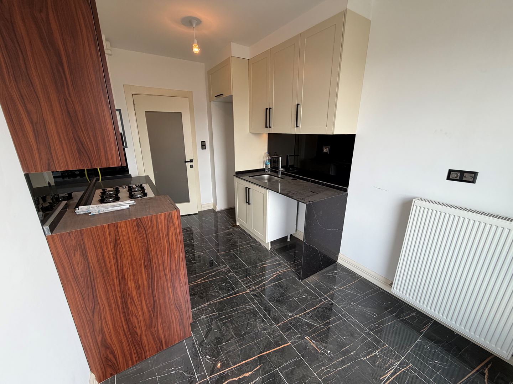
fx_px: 207
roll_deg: +0.3
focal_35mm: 14
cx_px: 256
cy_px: 192
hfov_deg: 102.1
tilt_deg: -16.5
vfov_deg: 85.7
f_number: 2.2
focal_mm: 2.22
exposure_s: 1/100
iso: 80
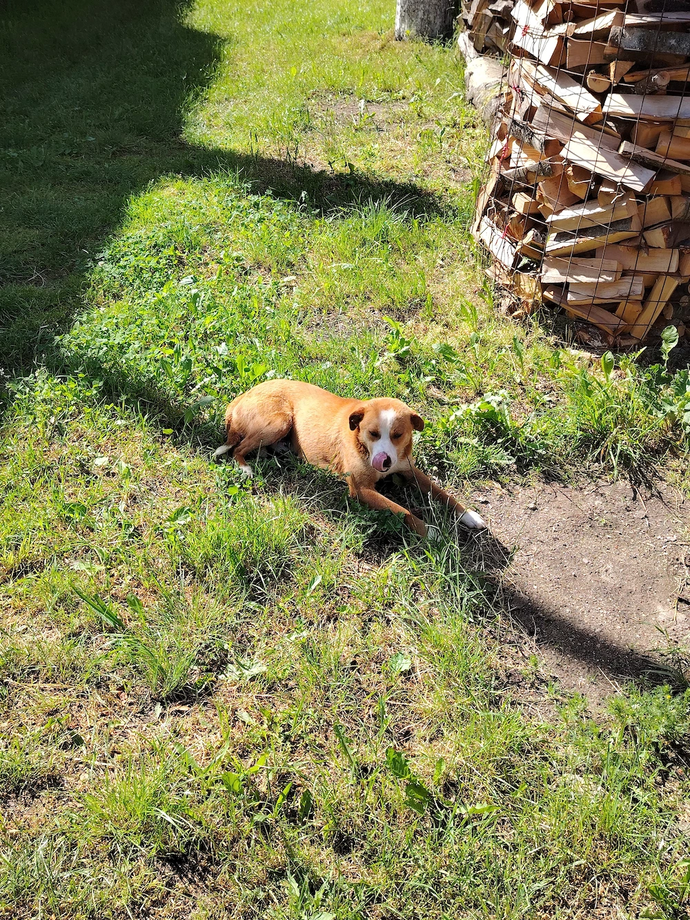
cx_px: 345
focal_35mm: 33
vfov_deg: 55.4
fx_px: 877
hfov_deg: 42.9
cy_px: 460
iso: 100
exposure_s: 1/340
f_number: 1.75
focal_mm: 5.25
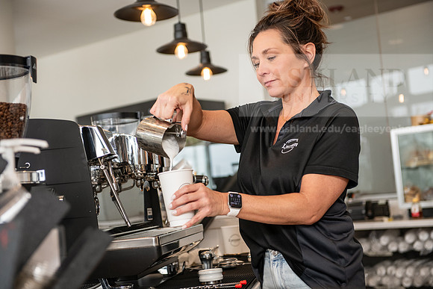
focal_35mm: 62
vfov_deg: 21.9
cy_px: 144
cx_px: 216
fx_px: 746
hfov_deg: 32.4
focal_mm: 62
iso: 640
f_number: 3.5
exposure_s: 1/200
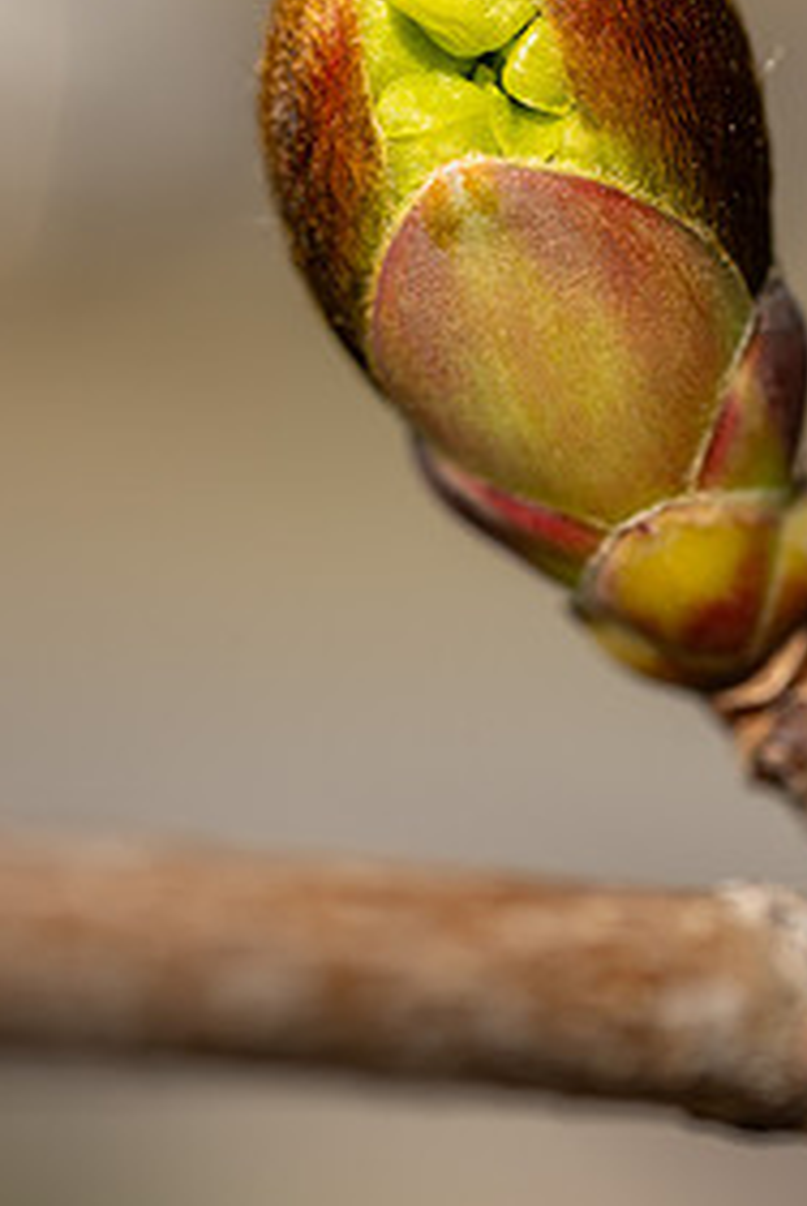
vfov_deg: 21.1
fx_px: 3220
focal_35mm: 96
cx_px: 622
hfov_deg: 14.2
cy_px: 408
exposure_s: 1/640
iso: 250
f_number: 10
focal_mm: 60
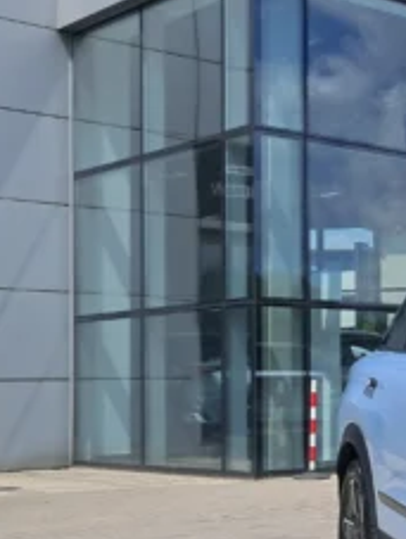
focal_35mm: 76
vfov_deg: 25.4
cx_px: 691
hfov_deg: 16.7
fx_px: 1185
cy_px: 380
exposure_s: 1/1002
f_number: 1.8
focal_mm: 4
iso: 50
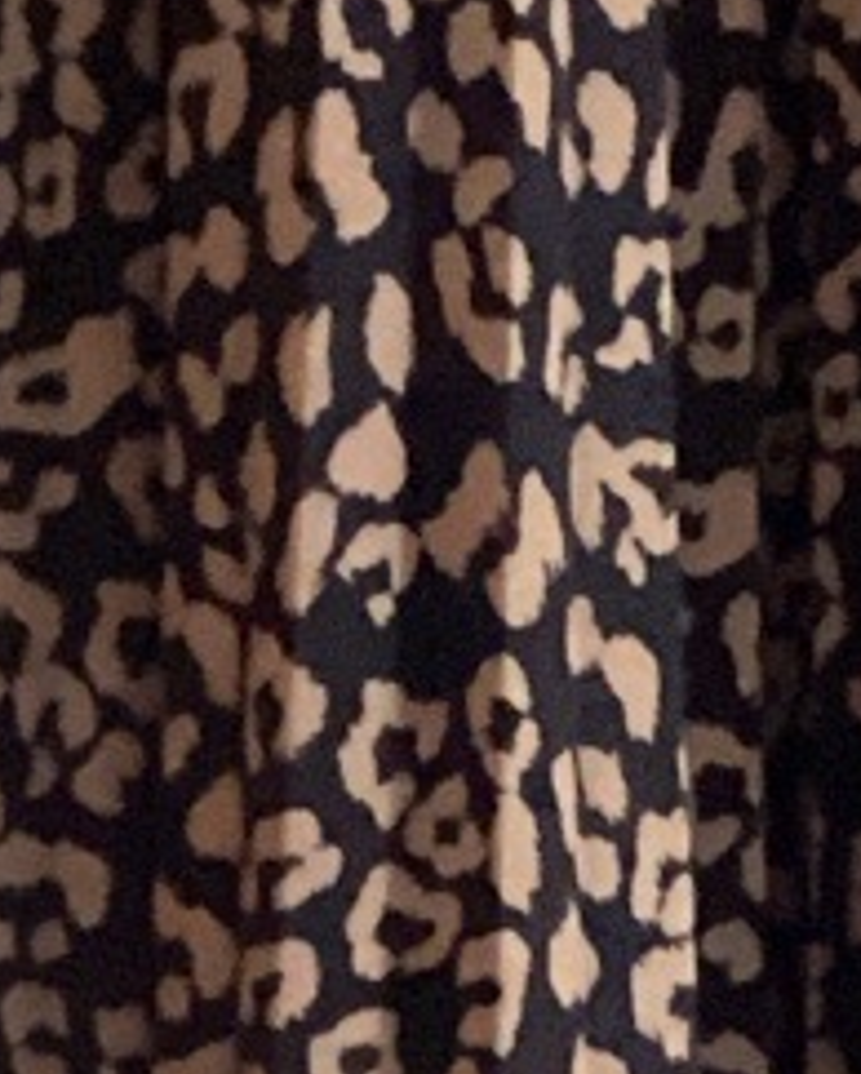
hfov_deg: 7.6
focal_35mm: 200
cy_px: 621
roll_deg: +1.1
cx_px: 1207
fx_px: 6363
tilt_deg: -5.1
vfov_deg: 9.6
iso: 640
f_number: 2.4
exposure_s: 1/24
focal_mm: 3.3
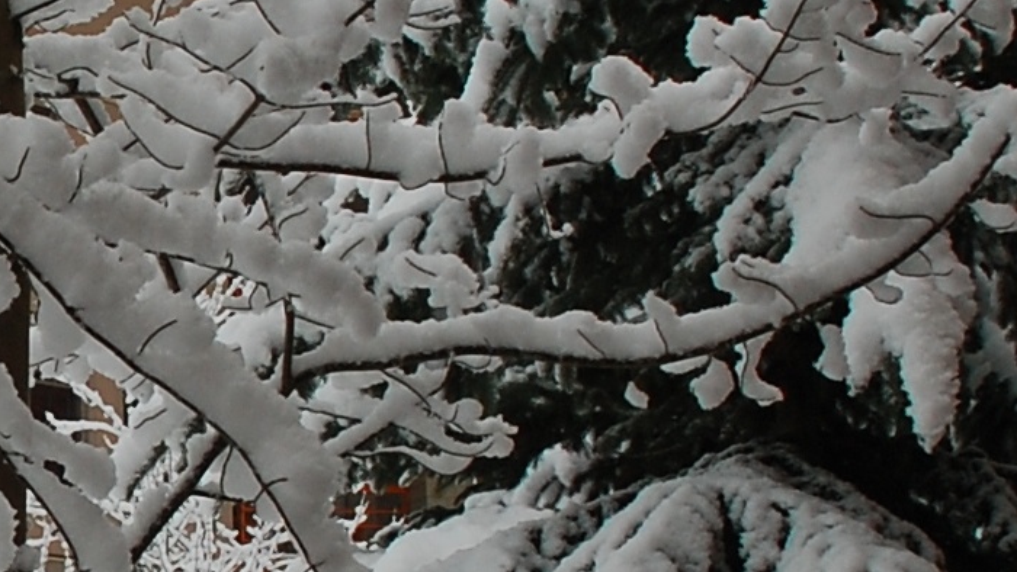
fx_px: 4693
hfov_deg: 12.0
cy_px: 369
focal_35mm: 174
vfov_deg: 7.0
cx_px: -307
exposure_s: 1/60
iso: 200
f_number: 7.1
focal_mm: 20
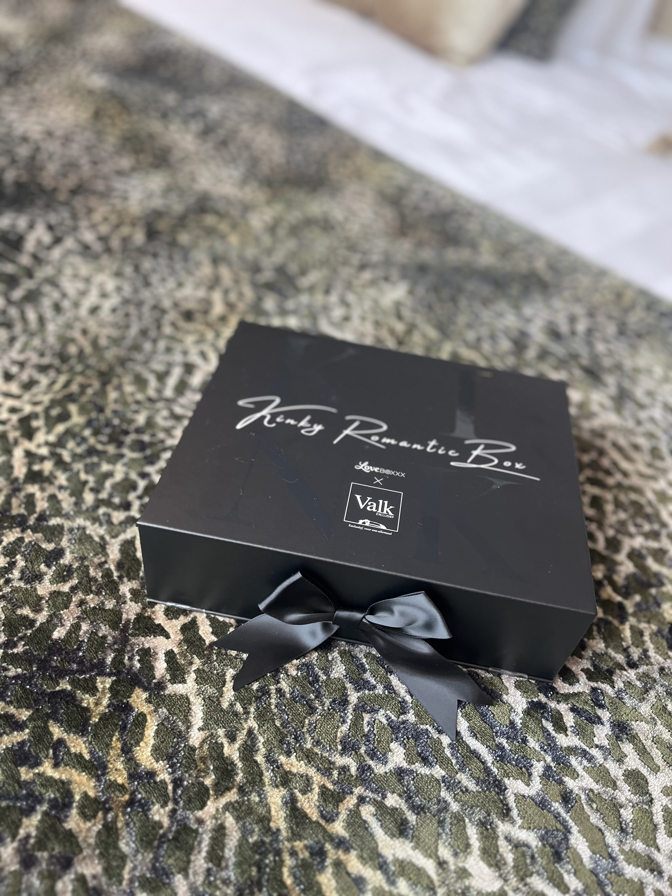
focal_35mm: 26
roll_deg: -8.8
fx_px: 673
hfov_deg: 53.1
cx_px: 336
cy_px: 448
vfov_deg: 67.3
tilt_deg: -44.5
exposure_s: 1/60
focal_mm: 5.1
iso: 200
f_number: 1.6
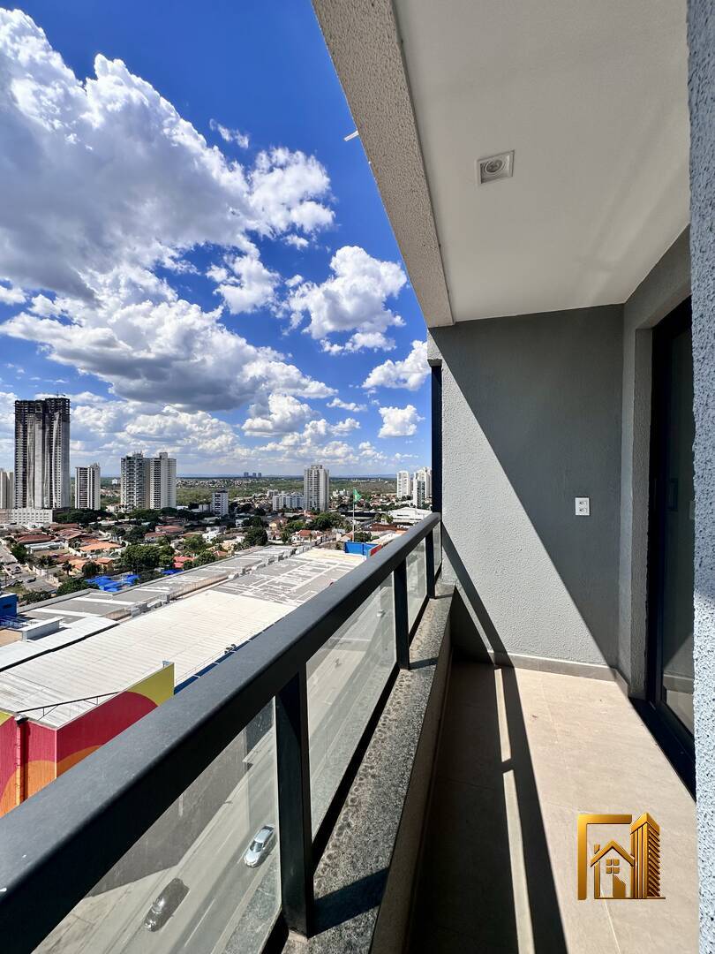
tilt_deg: +0.9
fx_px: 386
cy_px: 477
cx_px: 358
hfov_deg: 85.7
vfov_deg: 102.1
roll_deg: -1.0
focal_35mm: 14
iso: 50
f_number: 2.2
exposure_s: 1/3731
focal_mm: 2.22
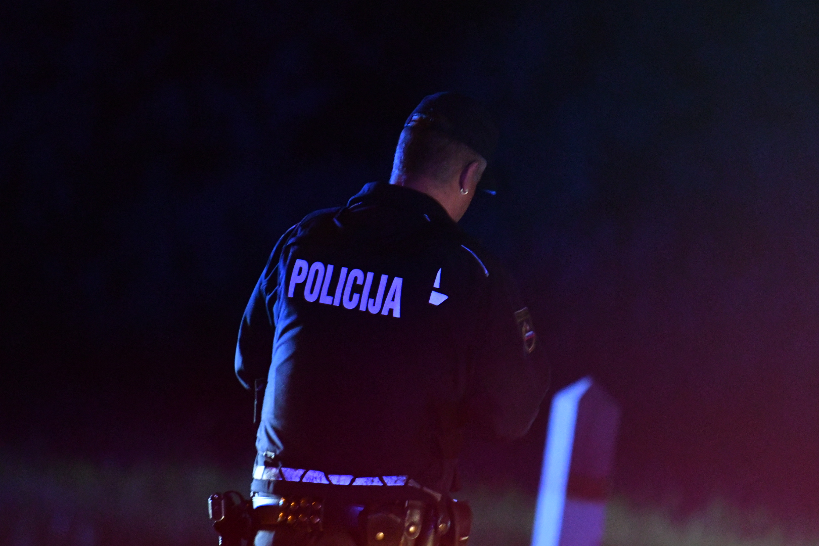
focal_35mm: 300
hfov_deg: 6.9
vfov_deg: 4.6
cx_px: 410
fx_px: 6824
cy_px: 273
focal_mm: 200
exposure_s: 1/30
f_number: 2.8
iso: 10000
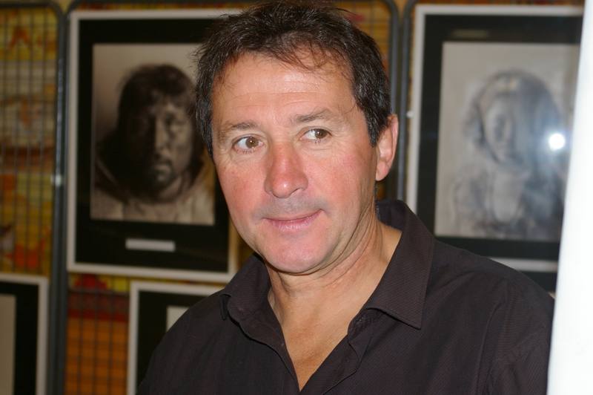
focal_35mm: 82
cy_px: 198
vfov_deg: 16.5
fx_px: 1358
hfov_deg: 24.6
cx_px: 296
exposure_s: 1/60
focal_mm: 55
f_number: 5.6
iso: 400
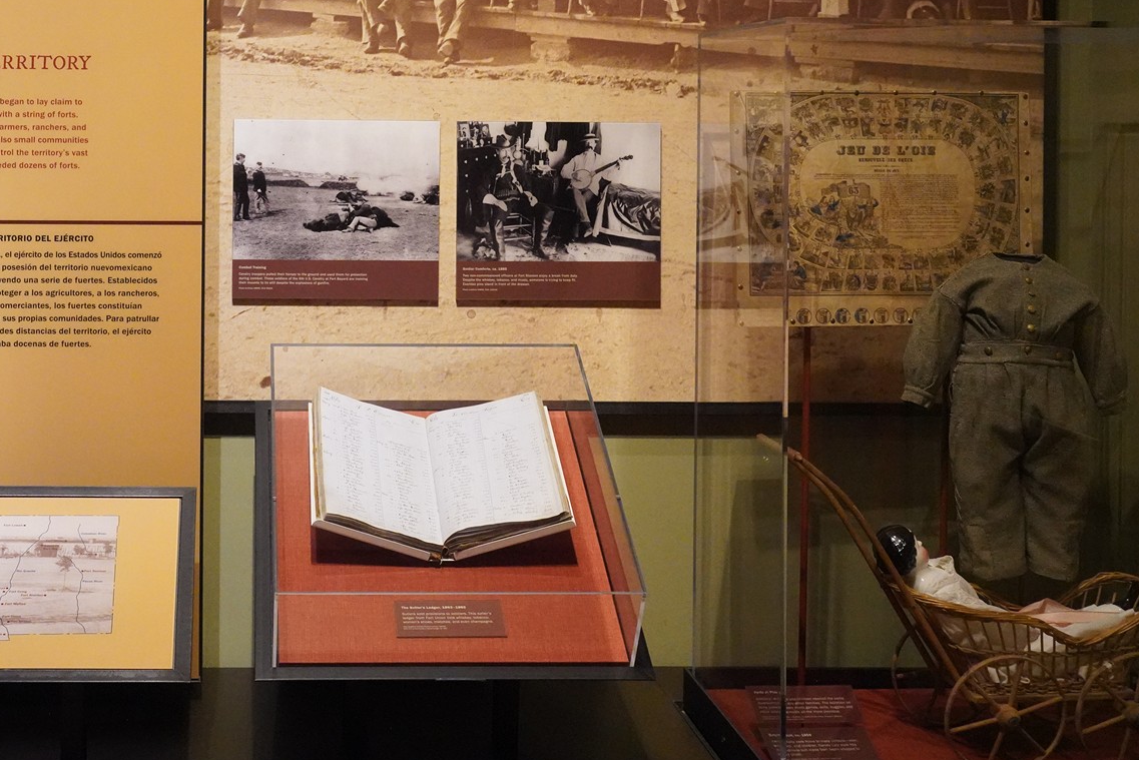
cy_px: 96
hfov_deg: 37.9
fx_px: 1614
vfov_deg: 25.8
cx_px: 289
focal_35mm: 51
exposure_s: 1/60
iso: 10000
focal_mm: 29
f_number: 5.6
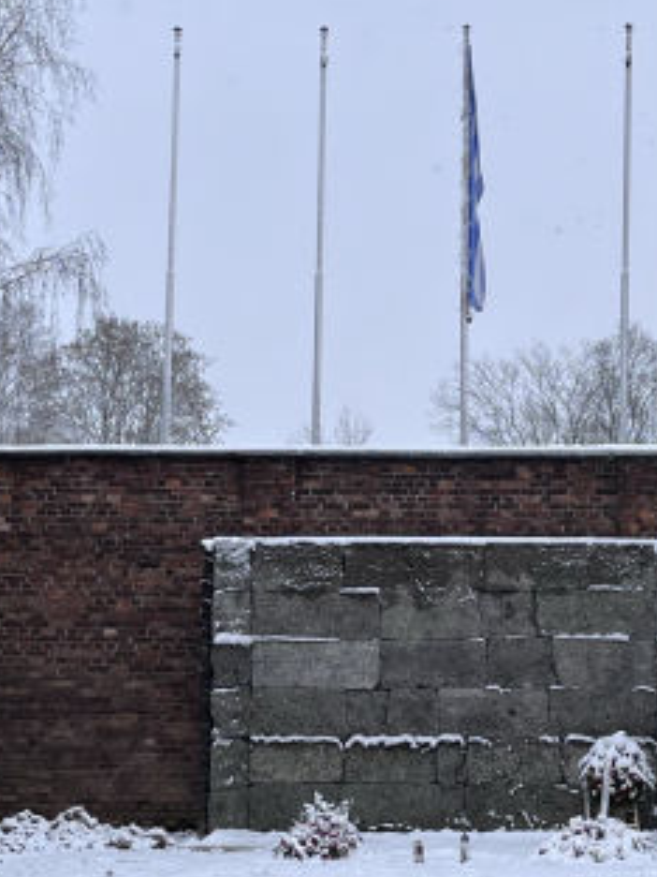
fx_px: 1898
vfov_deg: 26.0
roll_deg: +0.2
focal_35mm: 75
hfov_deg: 19.5
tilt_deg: +7.2
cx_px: 480
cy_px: 412
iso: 50
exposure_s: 1/1536
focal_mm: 5.1
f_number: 1.6
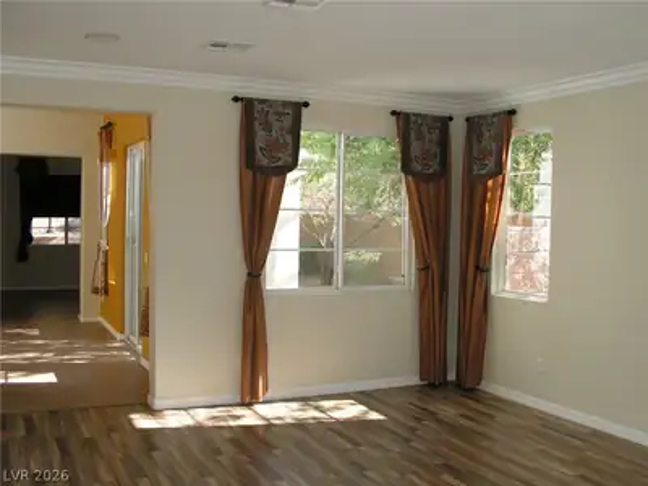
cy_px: 243
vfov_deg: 39.7
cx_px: 324
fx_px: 674
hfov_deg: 51.4
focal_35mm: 36
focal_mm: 6
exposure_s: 1/100
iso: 64
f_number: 3.2
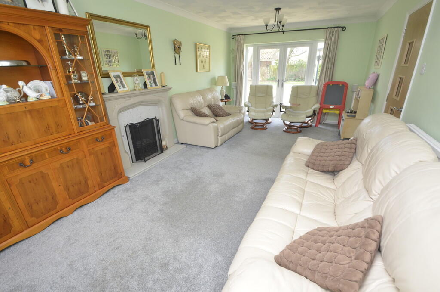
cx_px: 220
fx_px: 201
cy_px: 146
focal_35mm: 16
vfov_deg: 71.8
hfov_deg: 95.1
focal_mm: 11
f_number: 7.1
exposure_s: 1/60
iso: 800
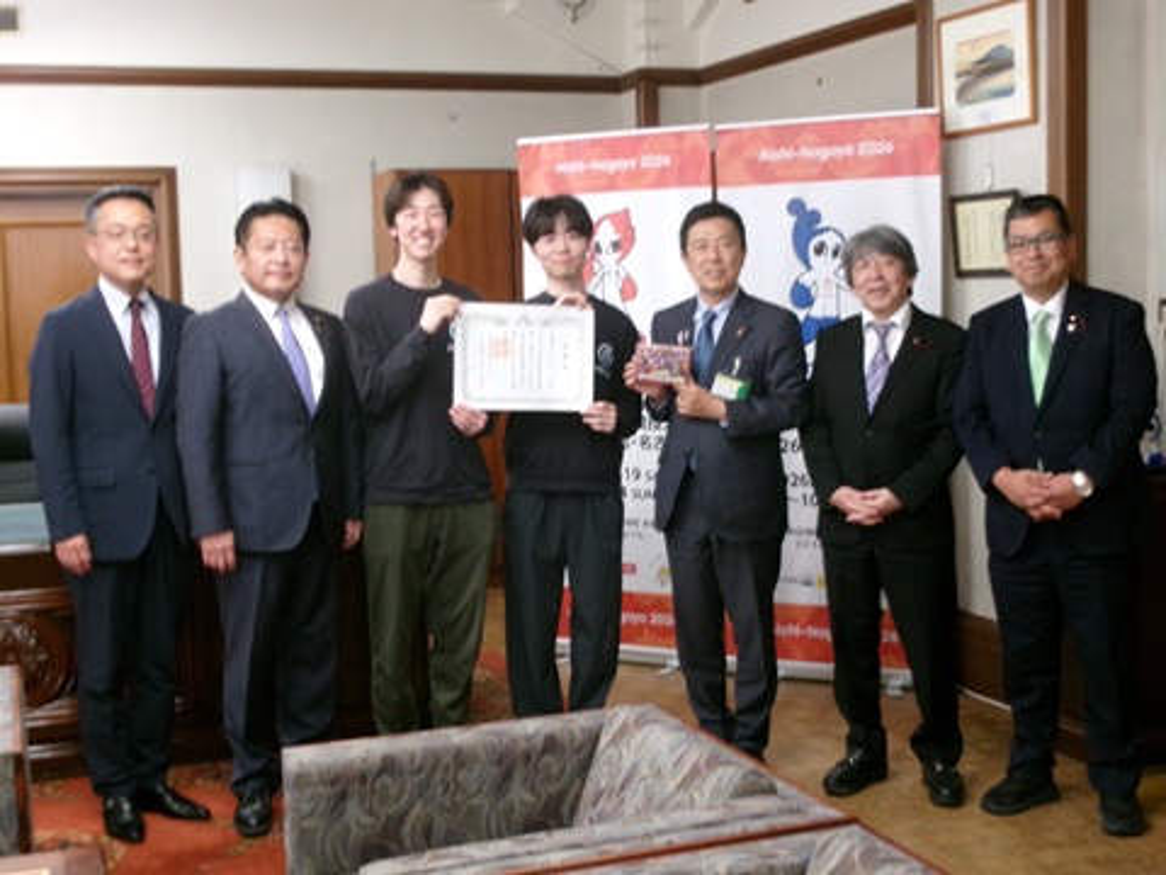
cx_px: 583
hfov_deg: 36.2
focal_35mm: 53
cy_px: 438
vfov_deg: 27.5
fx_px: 1785
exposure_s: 1/17
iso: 400
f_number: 4.9
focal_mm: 9.5
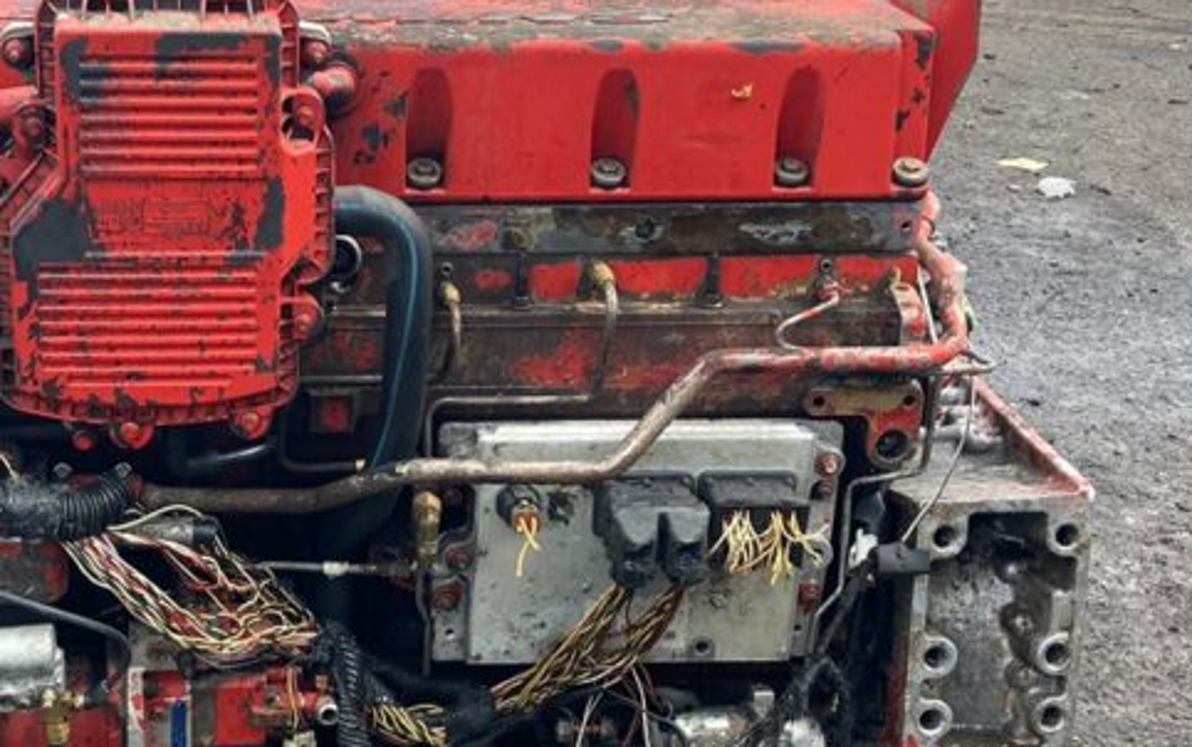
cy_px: 534
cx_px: 317
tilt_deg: -23.0
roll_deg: -1.9
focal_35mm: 63
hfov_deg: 31.9
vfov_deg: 20.5
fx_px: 2048
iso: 20
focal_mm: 3.99
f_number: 1.8
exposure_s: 1/282
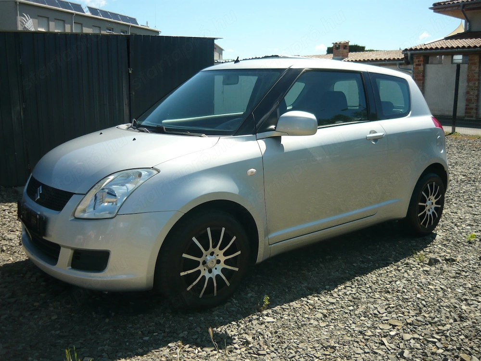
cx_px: 240
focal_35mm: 33
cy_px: 180
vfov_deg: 42.9
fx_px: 459
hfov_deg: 55.4
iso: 100
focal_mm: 5.5
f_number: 8
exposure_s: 1/160
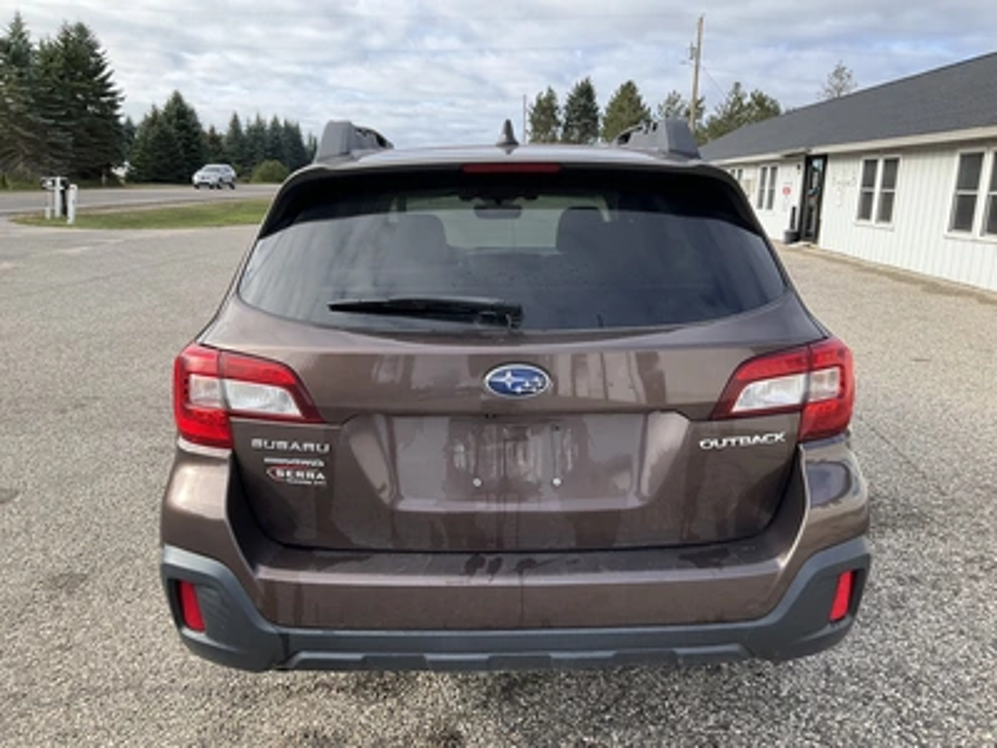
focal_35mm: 29
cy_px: 374
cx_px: 498
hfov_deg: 61.7
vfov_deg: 48.2
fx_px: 835
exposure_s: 1/469
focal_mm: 3
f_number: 1.8
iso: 25
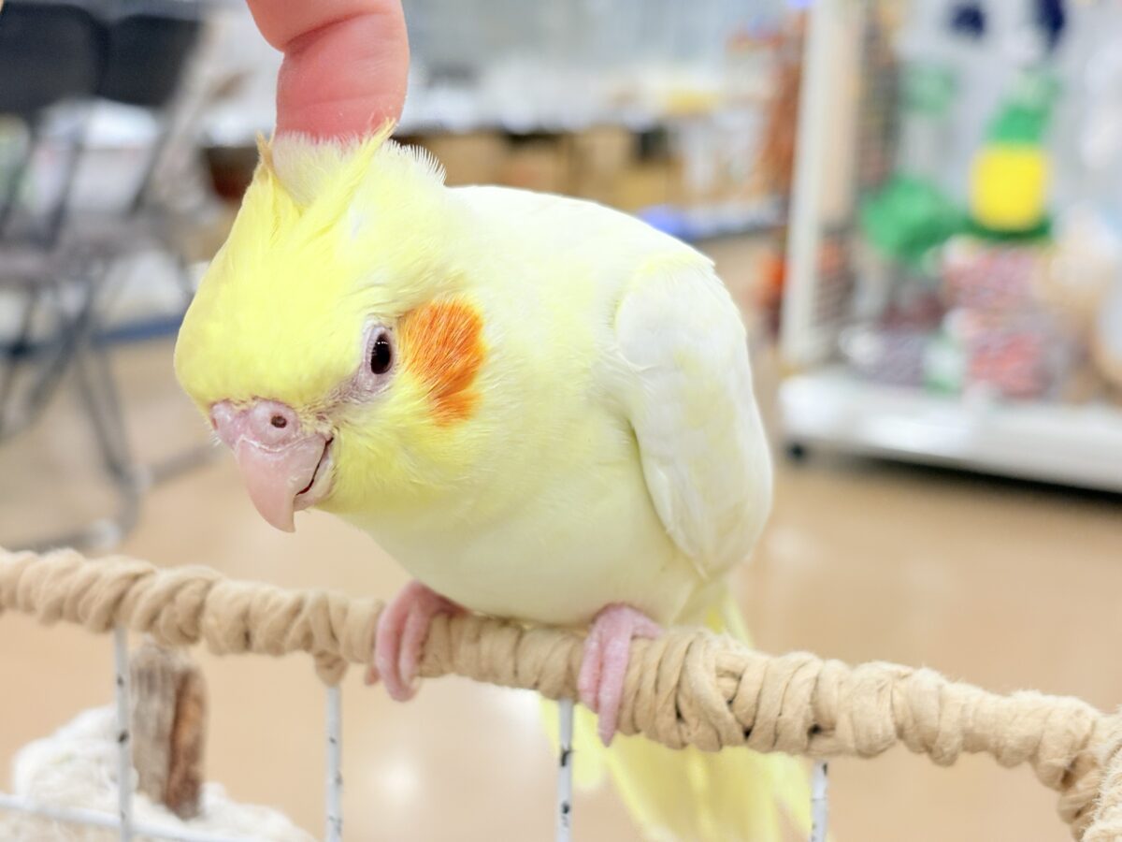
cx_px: 561
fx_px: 1685
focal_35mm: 52
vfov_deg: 28.0
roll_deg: -1.6
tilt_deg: -11.5
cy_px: 421
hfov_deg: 36.8
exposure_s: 1/100
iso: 100
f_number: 1.6
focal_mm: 5.96
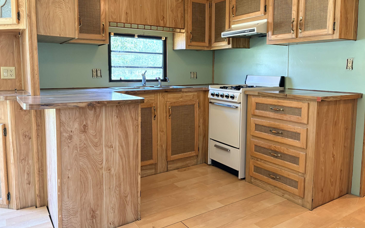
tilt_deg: -4.8
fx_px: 279
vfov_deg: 44.4
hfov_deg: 66.5
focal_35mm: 28
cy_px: 97
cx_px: 184
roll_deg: +0.6
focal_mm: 5.96
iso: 200
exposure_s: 1/60
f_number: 1.6
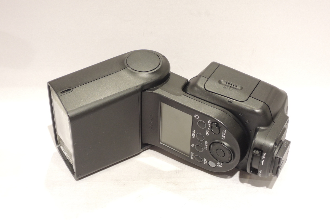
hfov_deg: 27.7
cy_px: 120
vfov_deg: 18.7
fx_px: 669
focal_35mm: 73
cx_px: 165
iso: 400
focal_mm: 12.5
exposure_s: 1/40
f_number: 4.5
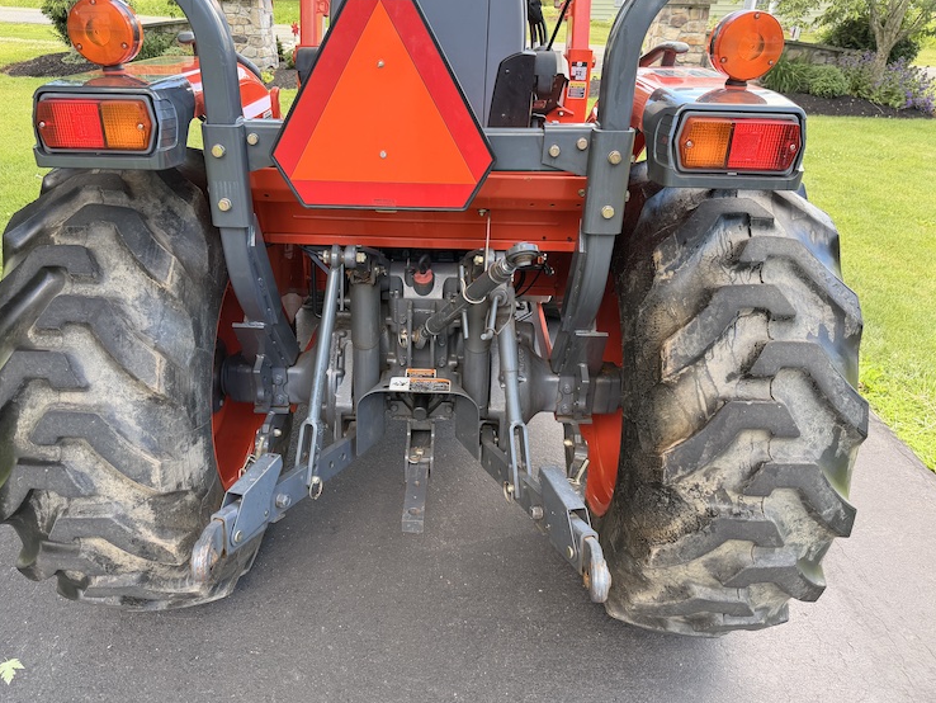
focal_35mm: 26
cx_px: 440
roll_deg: -0.7
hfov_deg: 67.2
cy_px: 334
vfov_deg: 53.1
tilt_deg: -28.7
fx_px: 703
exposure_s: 1/181
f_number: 1.78
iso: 80
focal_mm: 6.76
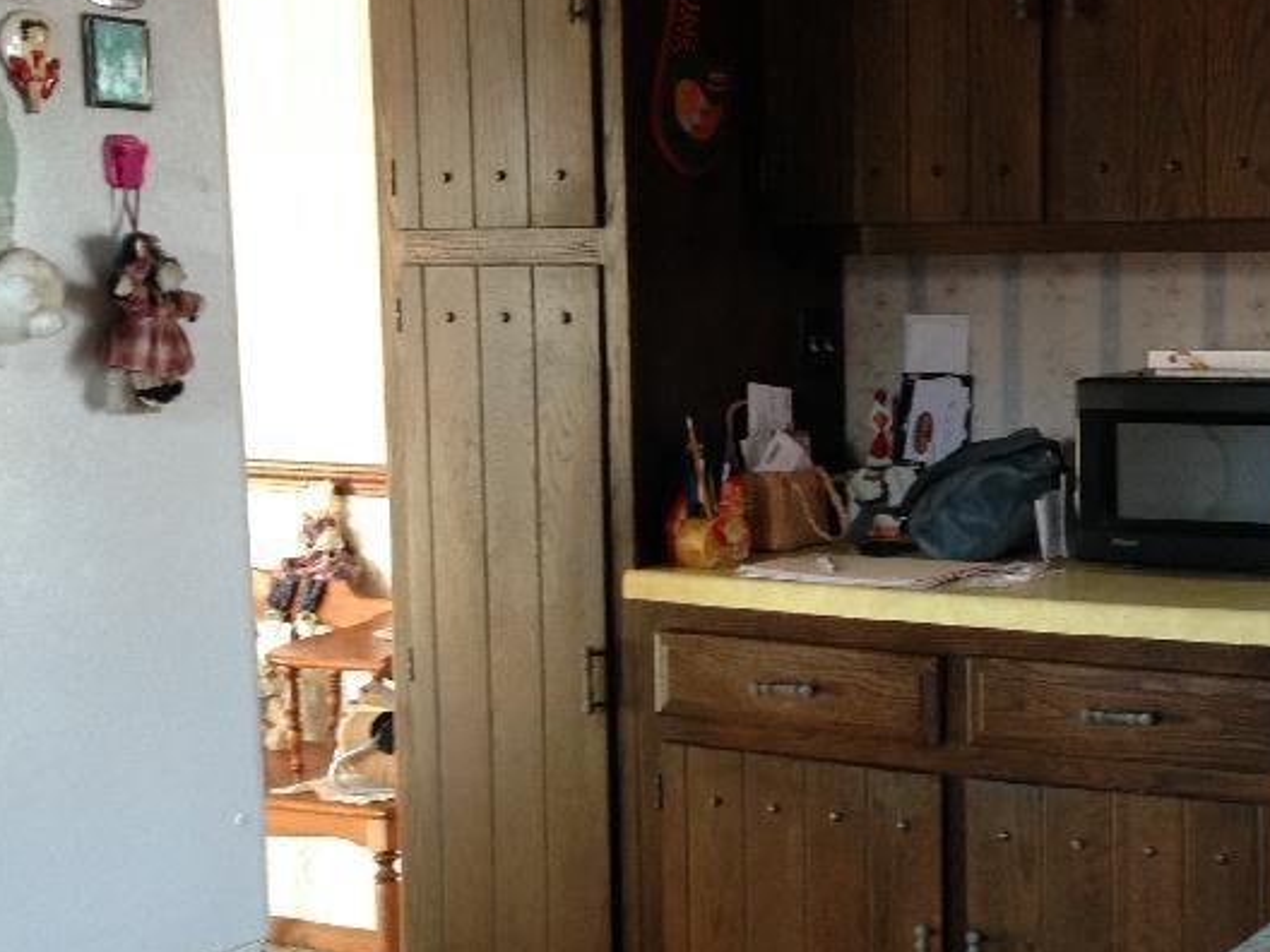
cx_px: 989
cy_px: 539
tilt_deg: -7.5
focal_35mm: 64
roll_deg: -0.7
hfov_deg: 29.7
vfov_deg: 22.9
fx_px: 2348
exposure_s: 1/20
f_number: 2.4
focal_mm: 4.12
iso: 125
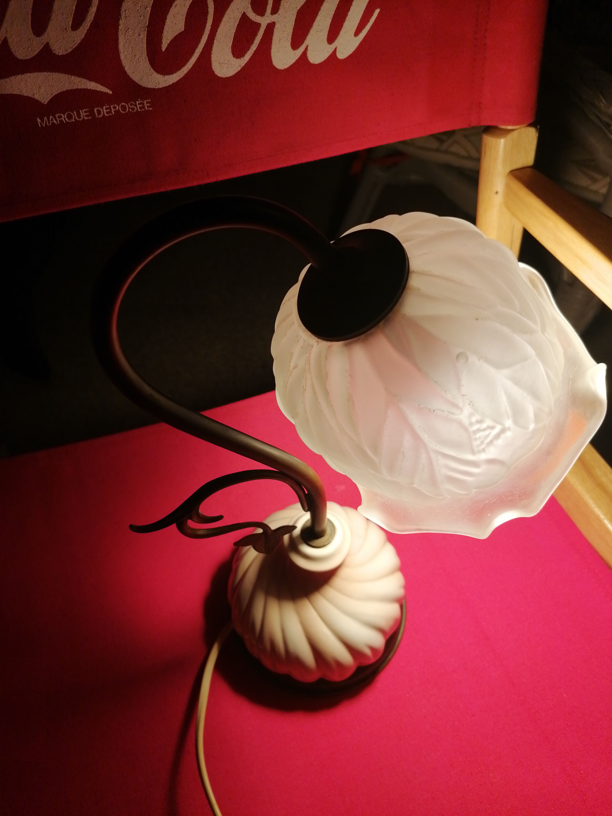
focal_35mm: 27
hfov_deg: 51.4
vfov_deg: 65.3
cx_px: 306
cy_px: 408
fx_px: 636
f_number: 1.8
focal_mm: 4.75
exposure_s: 1/50
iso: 50
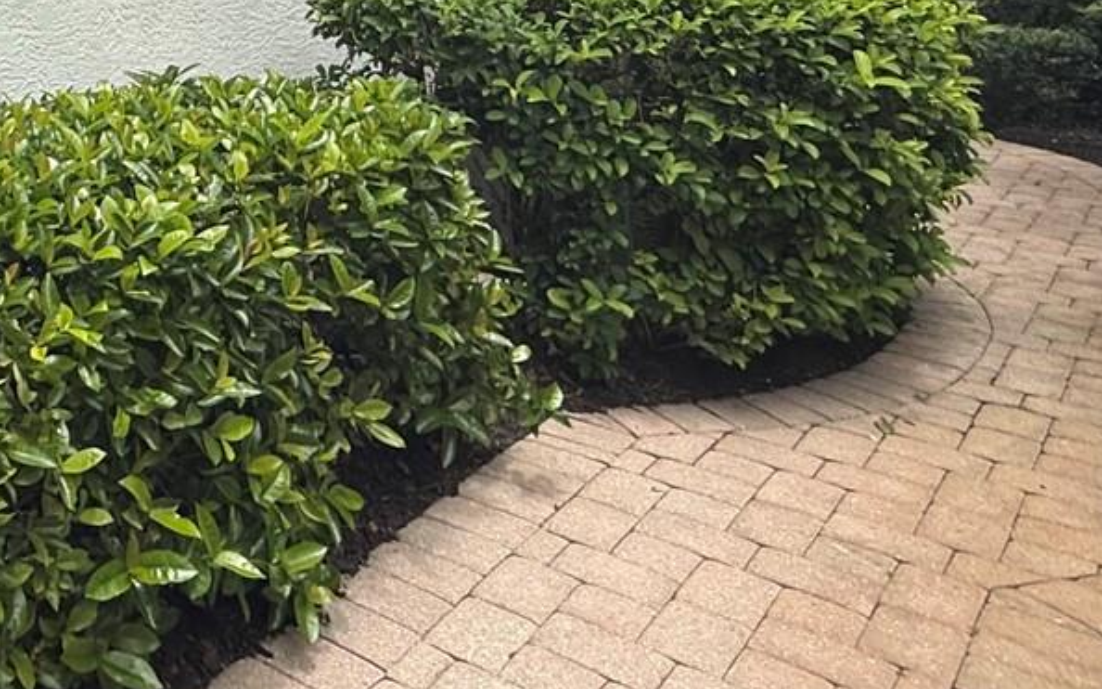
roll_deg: +1.3
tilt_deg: +4.3
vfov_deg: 27.5
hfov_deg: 41.7
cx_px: -37
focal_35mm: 40
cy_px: -171
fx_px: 1201
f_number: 2.2
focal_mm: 2.22
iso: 50
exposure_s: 1/1795
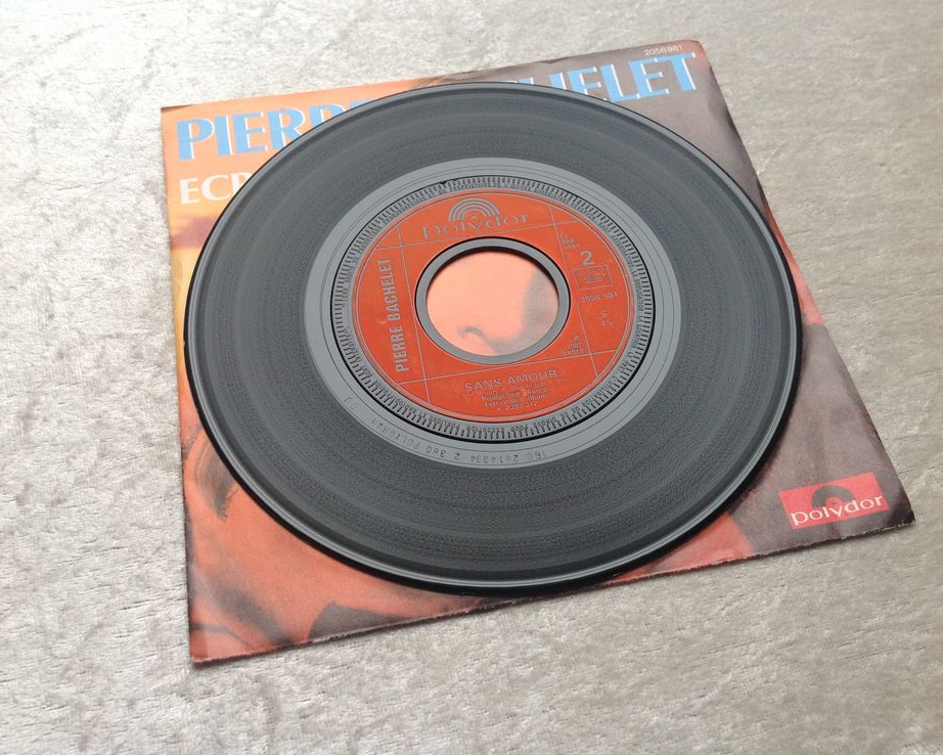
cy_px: 376
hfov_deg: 49.1
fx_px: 1033
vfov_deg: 40.1
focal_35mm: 37
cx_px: 484
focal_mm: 4.28
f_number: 2.4
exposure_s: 1/24
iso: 50
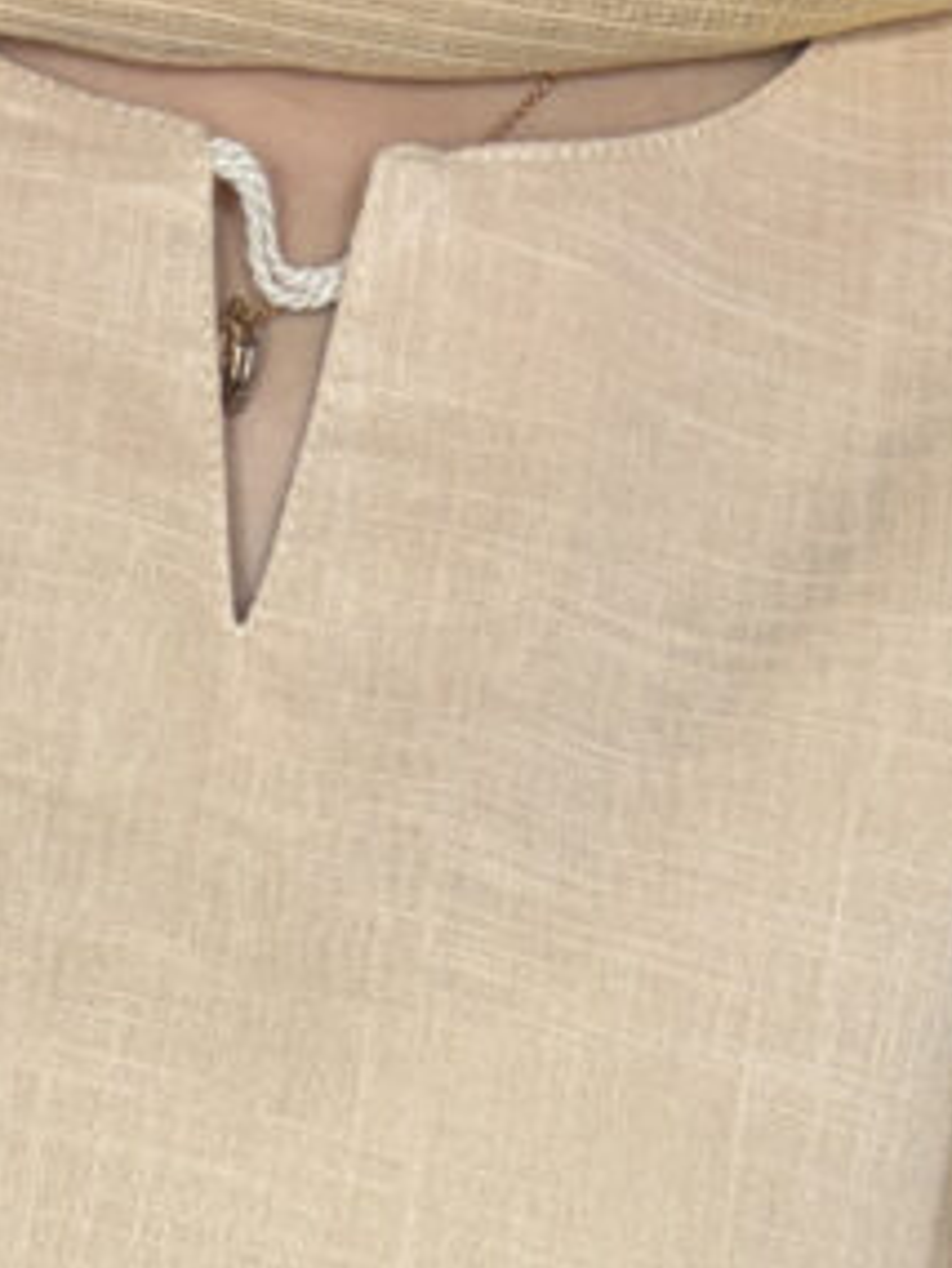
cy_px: 2000
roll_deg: -2.8
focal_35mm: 85
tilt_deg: -29.0
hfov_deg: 17.2
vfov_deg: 19.5
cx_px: 191
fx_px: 3115
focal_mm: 5.96
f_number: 1.6
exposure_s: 1/100
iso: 80
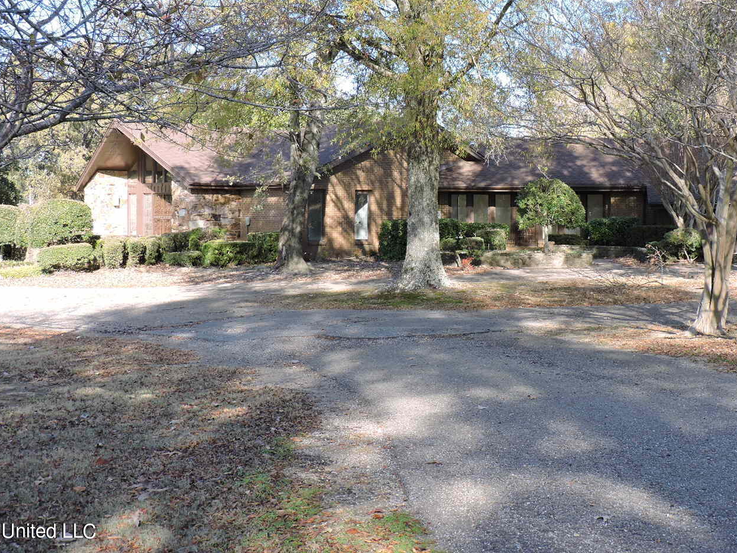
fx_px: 1171
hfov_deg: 34.9
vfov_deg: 26.5
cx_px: 425
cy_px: 209
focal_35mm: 55
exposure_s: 1/200
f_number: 3.4
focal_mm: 7.7
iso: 100
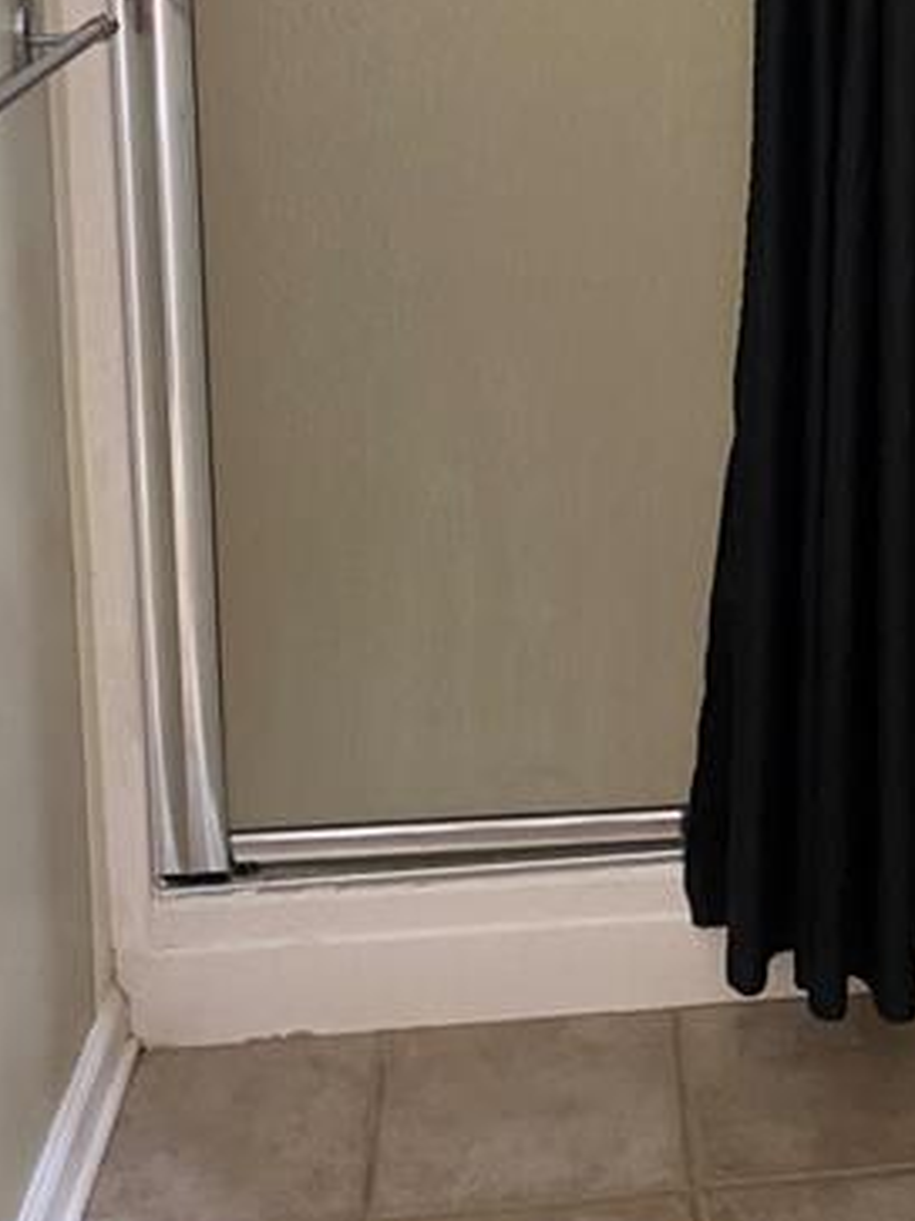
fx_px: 1940
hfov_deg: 25.7
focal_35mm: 55
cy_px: 87
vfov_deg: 32.9
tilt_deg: -10.1
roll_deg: -1.3
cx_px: 824
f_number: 1.8
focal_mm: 4.25
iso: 320
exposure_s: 1/60
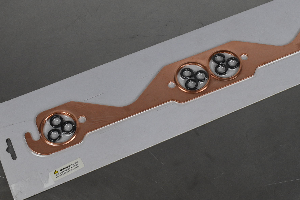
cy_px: 89
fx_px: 592
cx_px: 196
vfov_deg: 19.2
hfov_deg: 28.3
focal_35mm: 71
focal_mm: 28
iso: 1250
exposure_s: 1/250
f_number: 9
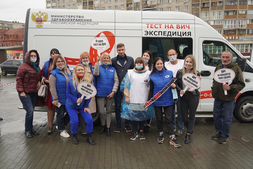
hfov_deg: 57.2
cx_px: 126
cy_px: 84
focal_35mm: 33
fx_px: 232
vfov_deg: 40.0
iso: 100
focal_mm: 33
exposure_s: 1/200
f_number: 4
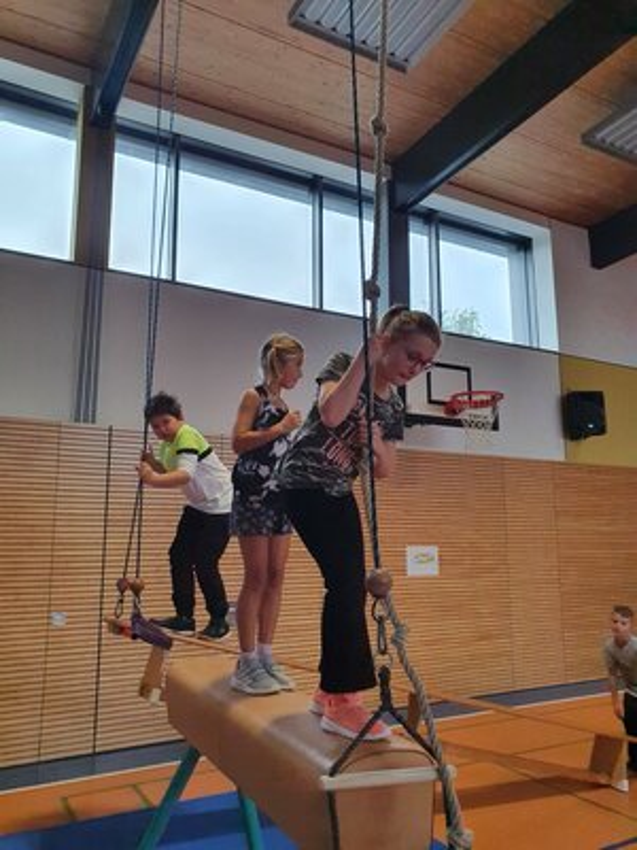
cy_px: 425
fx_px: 638
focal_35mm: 26
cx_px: 318
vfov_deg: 67.3
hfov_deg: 53.1
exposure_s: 1/120
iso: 125
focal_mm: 4.32
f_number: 2.4
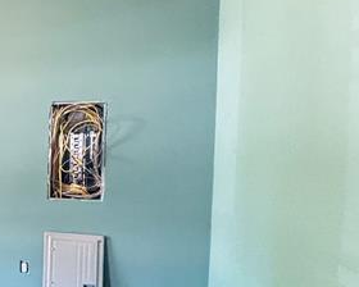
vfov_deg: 30.2
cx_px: -246
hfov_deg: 23.9
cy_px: 174
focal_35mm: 50
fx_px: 531
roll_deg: +1.0
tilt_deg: -2.9
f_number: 2.2
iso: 1000
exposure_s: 1/50
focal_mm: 2.22
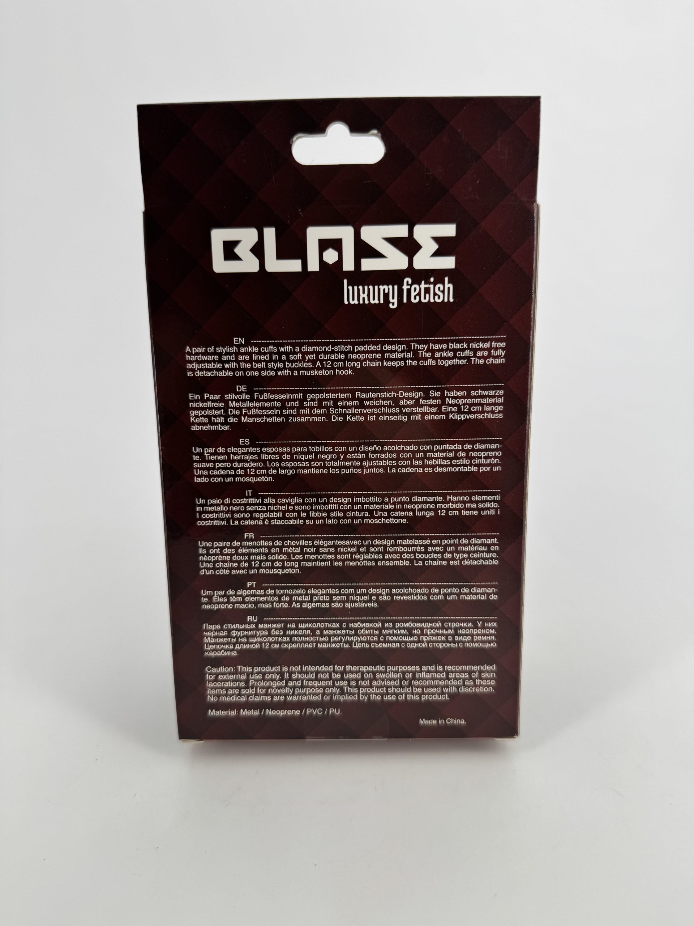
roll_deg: +2.3
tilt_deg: -19.7
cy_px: 463
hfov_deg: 56.8
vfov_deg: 71.6
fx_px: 642
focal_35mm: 24
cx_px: 347
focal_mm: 6.76
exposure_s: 1/527
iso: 80
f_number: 1.78
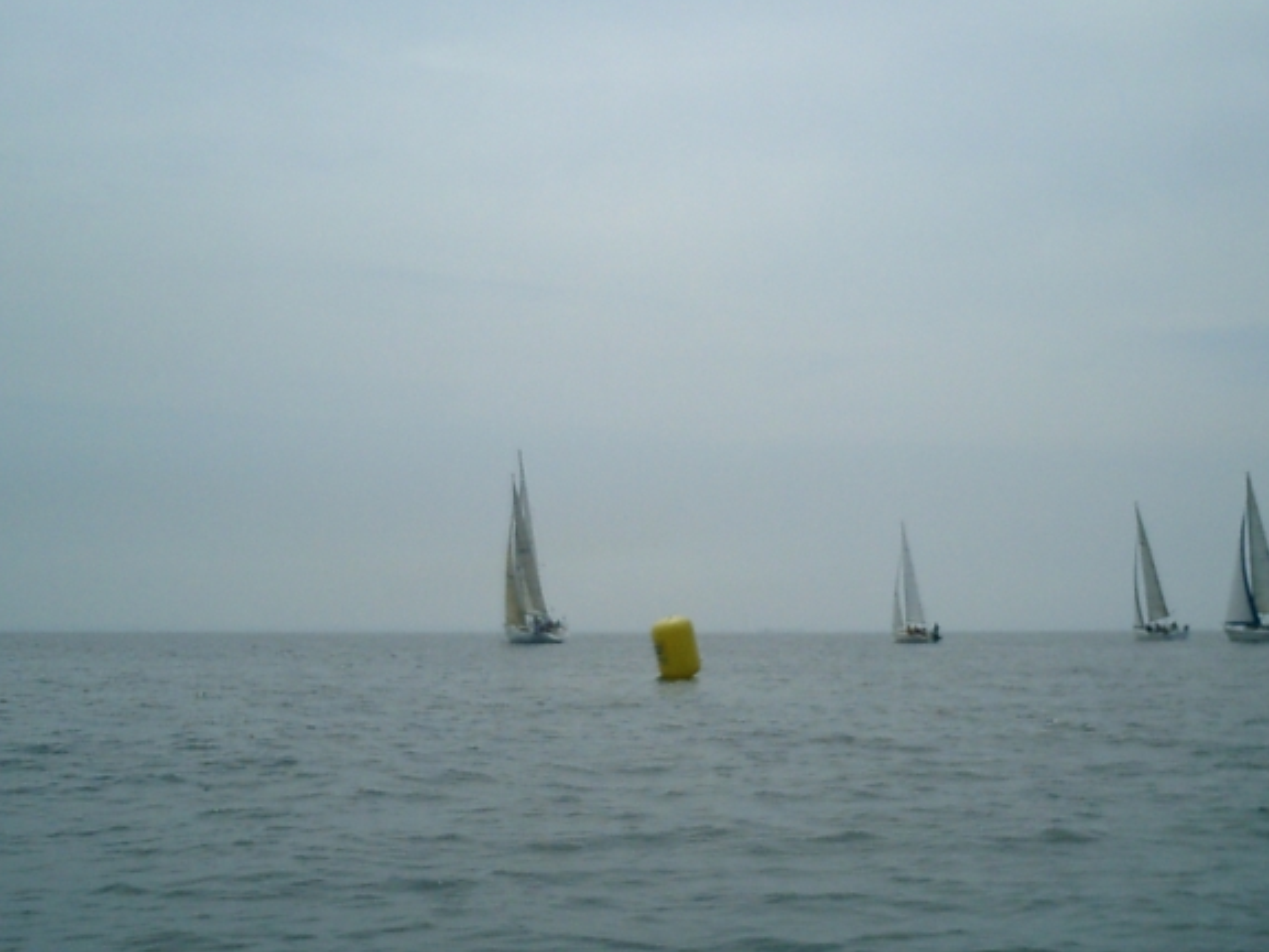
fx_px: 1833
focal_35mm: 50
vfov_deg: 29.1
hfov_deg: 37.9
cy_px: 555
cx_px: 795
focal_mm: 7.5
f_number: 3.2
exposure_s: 1/6400
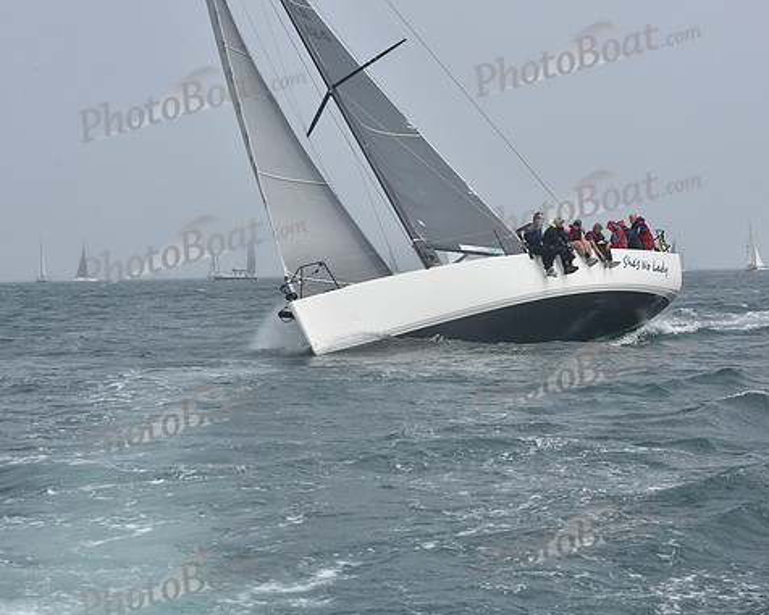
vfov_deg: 19.2
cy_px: 311
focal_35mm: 80
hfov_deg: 23.8
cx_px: 391
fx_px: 1821
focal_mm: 70
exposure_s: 1/800
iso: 250
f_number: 11
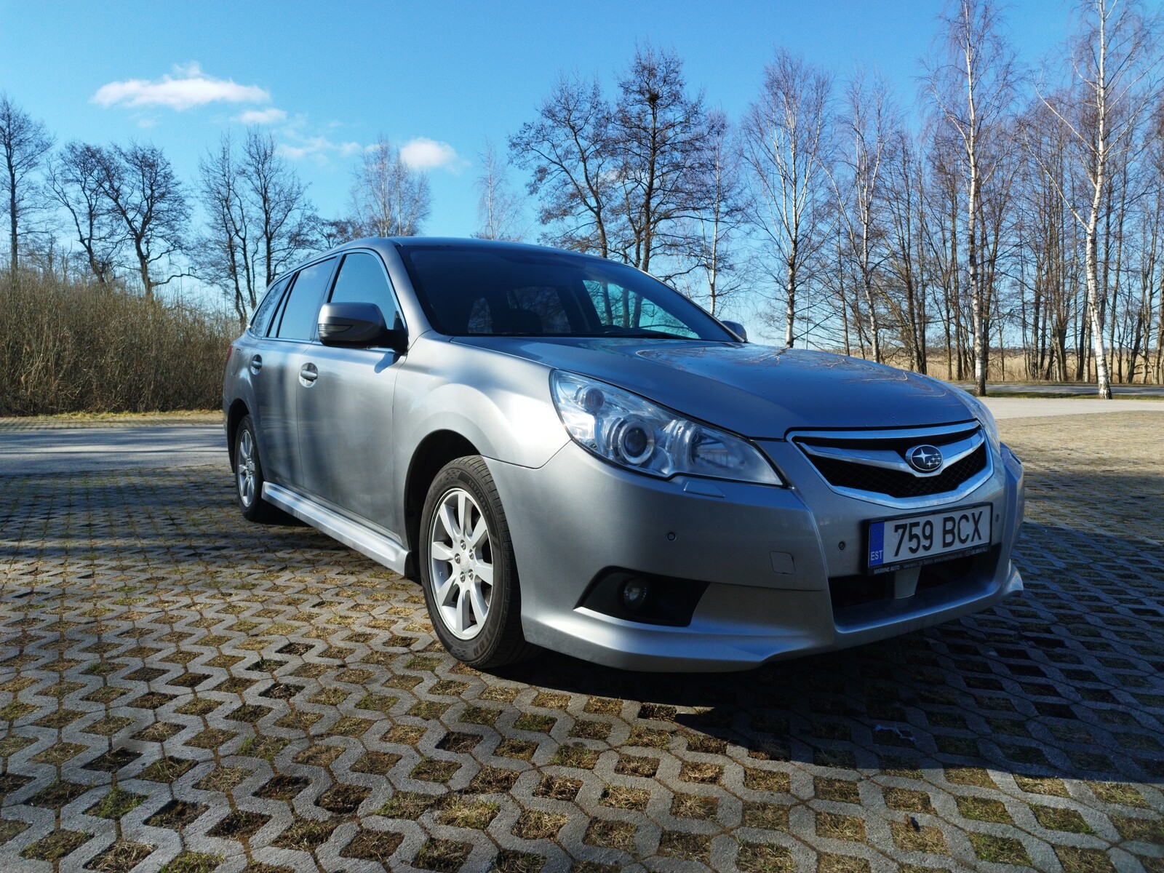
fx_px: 841
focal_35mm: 25
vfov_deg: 54.9
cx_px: 582
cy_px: 436
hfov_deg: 69.4
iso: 50
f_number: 1.89
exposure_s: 1/520
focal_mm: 5.95
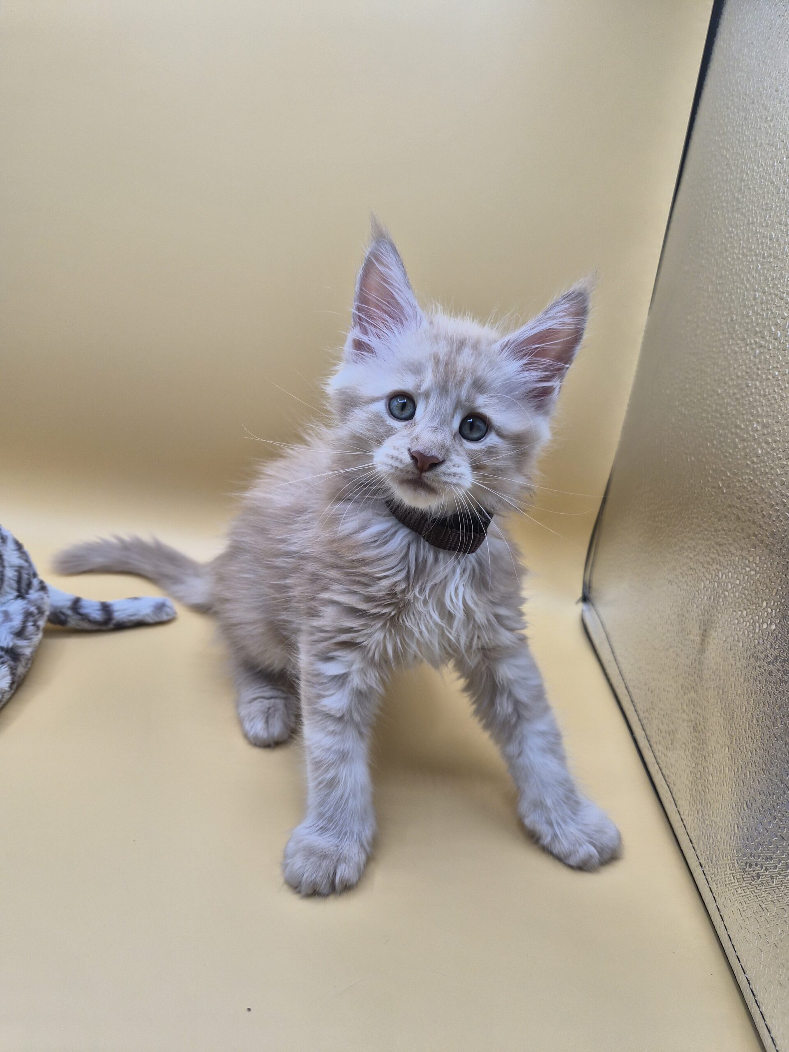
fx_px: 699
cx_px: 394
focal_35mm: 23
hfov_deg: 58.9
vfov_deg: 73.9
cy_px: 526
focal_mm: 5.4
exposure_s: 1/728
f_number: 1.8
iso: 80
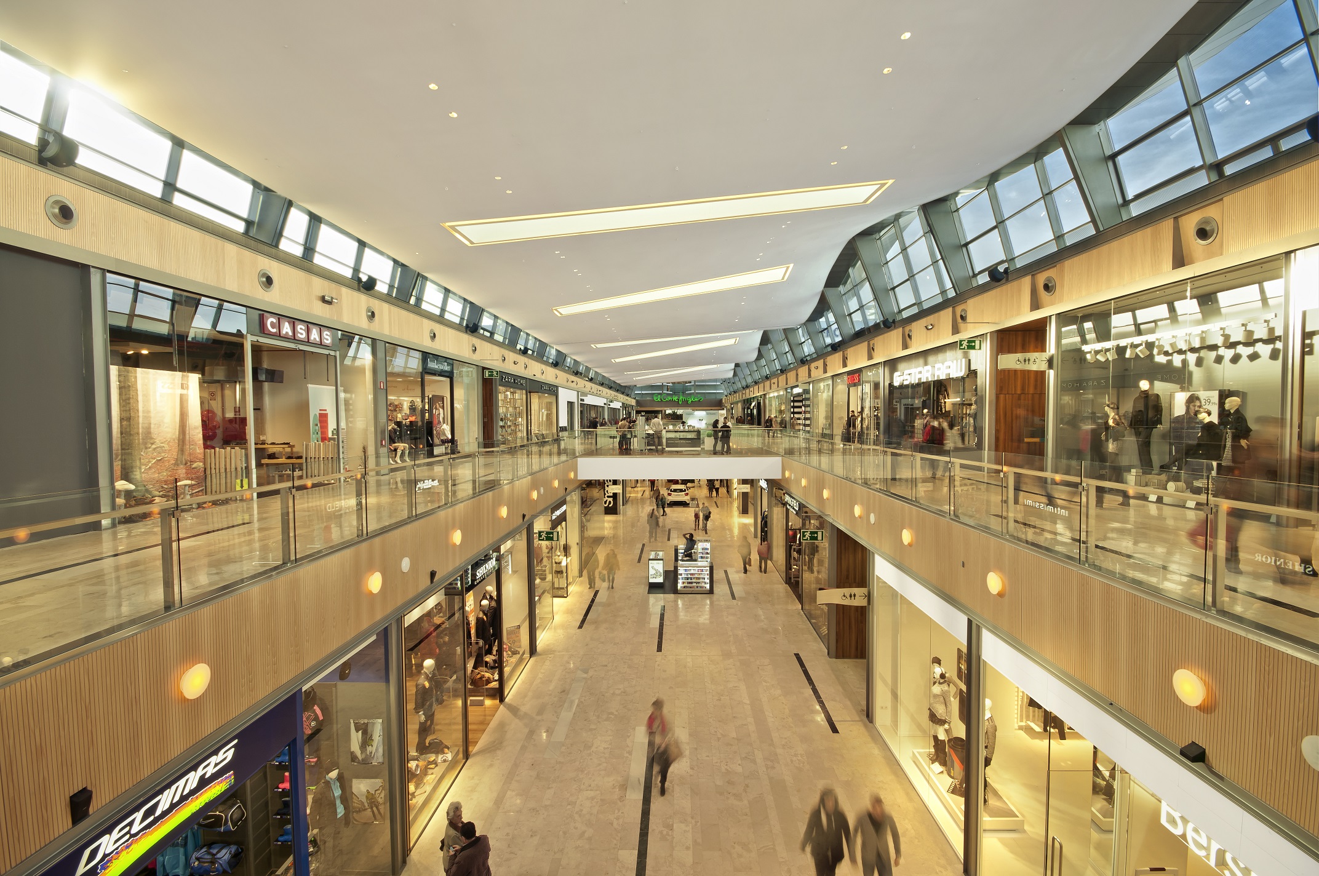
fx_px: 549
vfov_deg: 77.2
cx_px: 660
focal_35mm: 15
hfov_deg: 100.5
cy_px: 438
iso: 160
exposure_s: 1/5
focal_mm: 10
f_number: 10
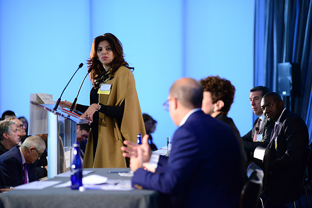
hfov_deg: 16.4
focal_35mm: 125
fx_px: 1084
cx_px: 156
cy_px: 104
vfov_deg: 11.0
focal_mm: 125
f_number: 2.8
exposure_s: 1/200
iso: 4000
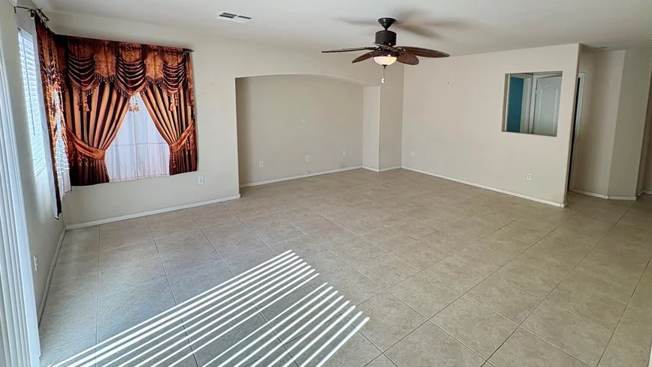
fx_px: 311
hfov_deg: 92.1
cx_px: 372
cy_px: 137
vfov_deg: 60.2
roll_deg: -1.4
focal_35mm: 18
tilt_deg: -7.0
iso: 64
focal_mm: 2.22
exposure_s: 1/129
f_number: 2.2
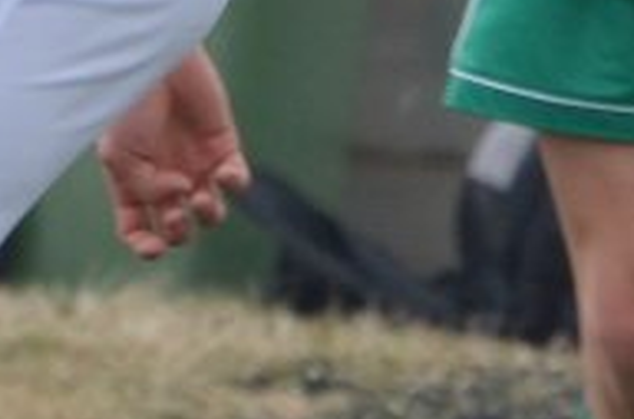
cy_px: 275
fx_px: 41108
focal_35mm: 2340
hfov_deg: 0.9
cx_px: -162
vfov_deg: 0.6
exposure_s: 1/500
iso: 400
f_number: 6.3
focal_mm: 250
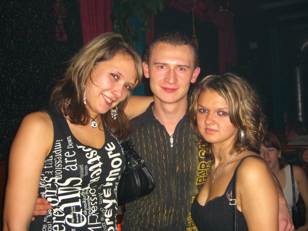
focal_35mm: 38
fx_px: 338
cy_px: 116
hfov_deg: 49.0
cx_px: 154
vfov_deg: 37.7
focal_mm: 7.9
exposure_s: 1/60
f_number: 2.8
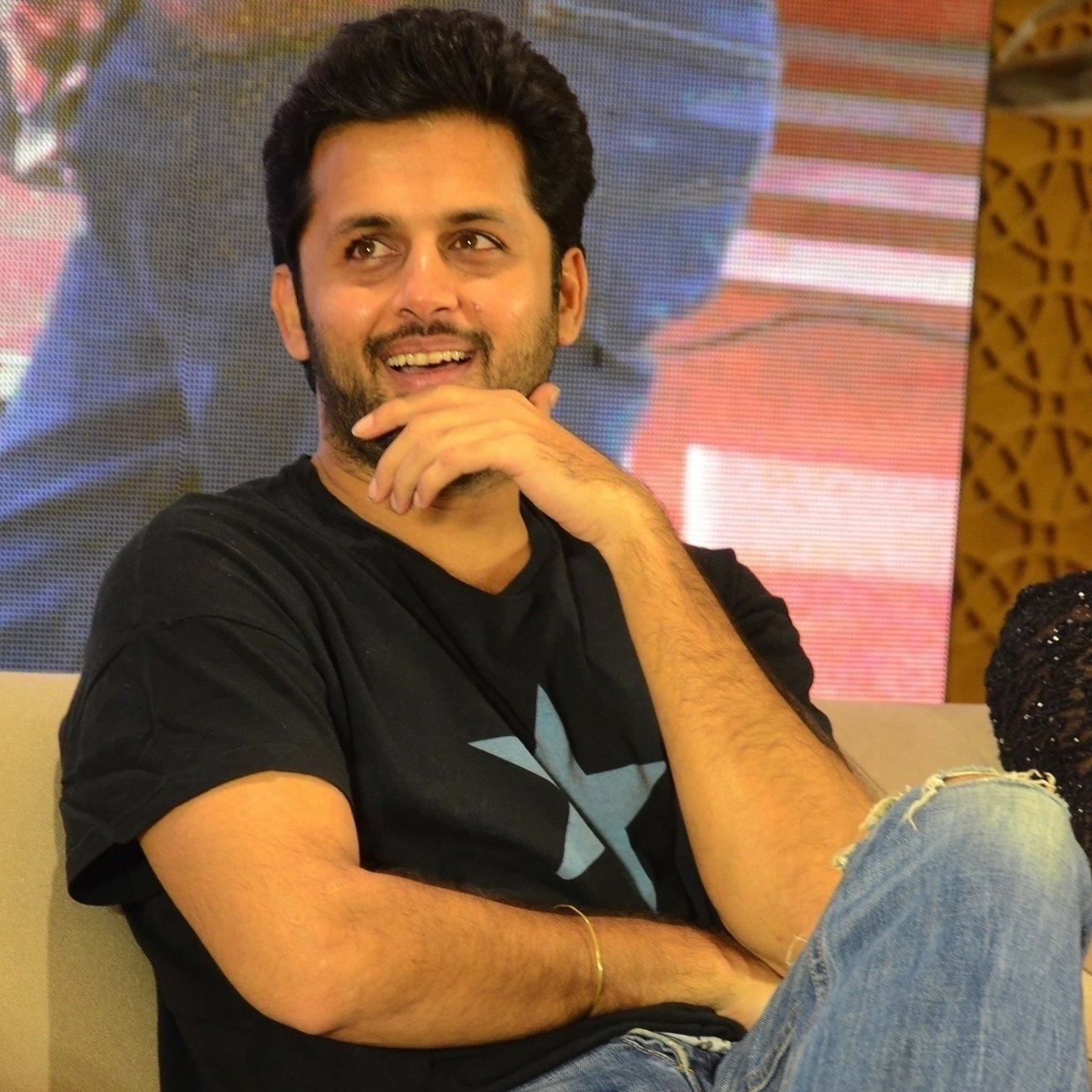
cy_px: 747
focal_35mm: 203
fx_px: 7232
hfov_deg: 8.6
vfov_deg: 8.6
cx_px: 545
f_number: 6.3
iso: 3200
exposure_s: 1/80
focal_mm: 105
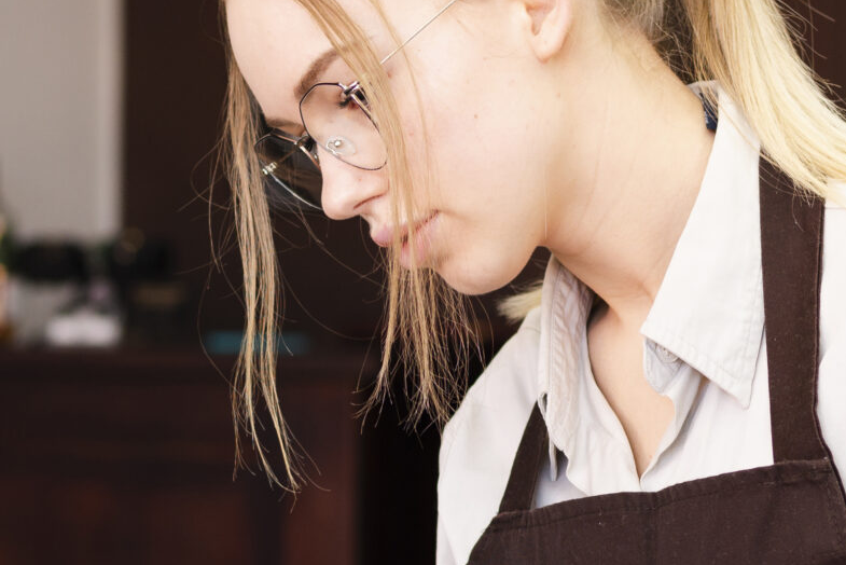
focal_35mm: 163
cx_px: 319
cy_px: 522
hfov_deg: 12.6
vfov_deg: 8.4
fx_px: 3832
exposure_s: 1/125
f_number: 3.2
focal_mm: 50
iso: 320
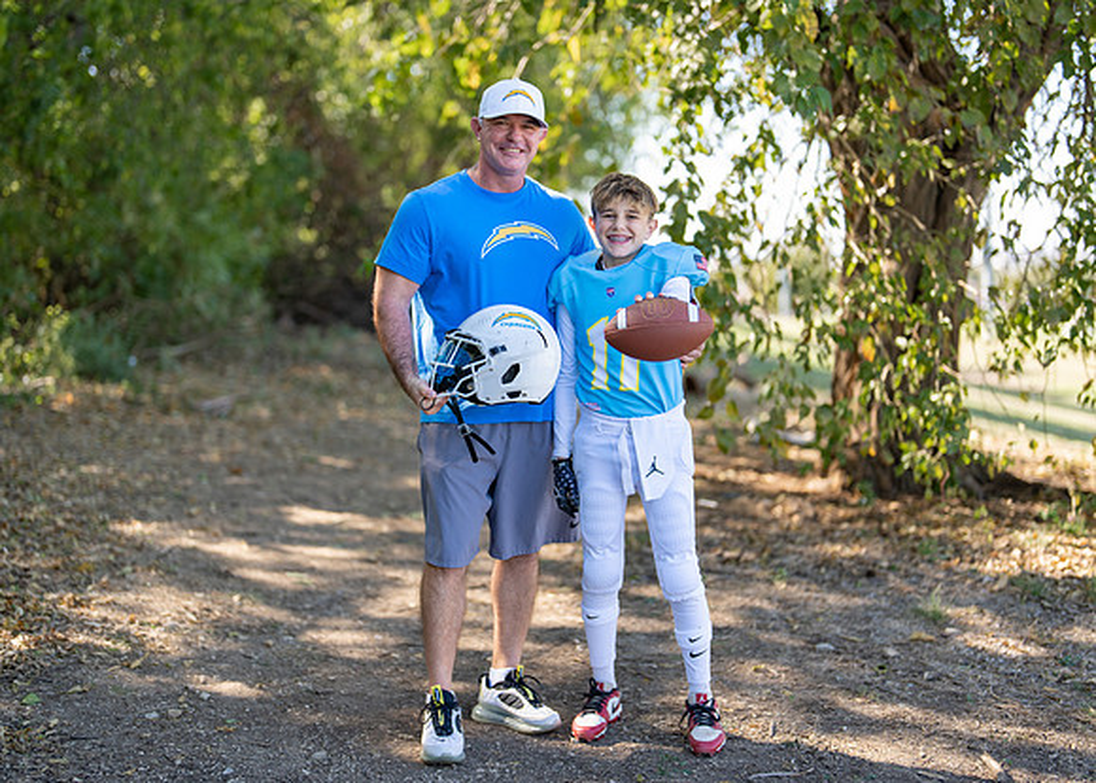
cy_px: 383
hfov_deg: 36.2
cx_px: 557
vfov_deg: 26.3
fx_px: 1676
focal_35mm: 54
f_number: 1.2
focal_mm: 50
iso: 100
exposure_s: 1/1250
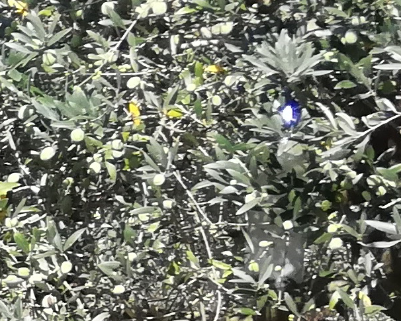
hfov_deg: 8.4
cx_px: -813
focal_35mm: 193
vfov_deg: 7.9
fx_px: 2291
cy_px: 424
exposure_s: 1/401
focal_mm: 3.81
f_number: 2.2
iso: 50
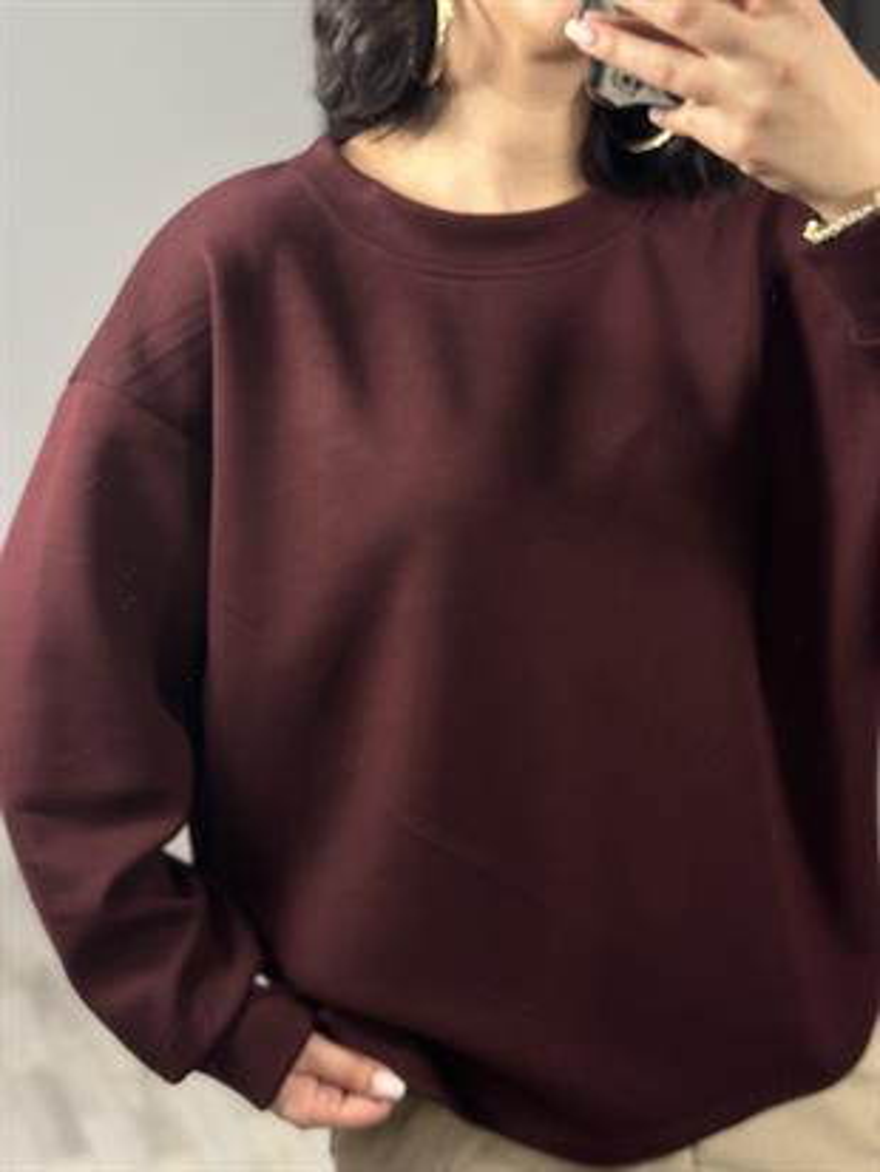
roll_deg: +2.8
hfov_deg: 30.3
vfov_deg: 39.6
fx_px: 1626
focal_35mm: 48
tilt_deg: -37.1
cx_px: 440
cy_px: 586
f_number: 1.78
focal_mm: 6.86
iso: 160
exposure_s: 1/50
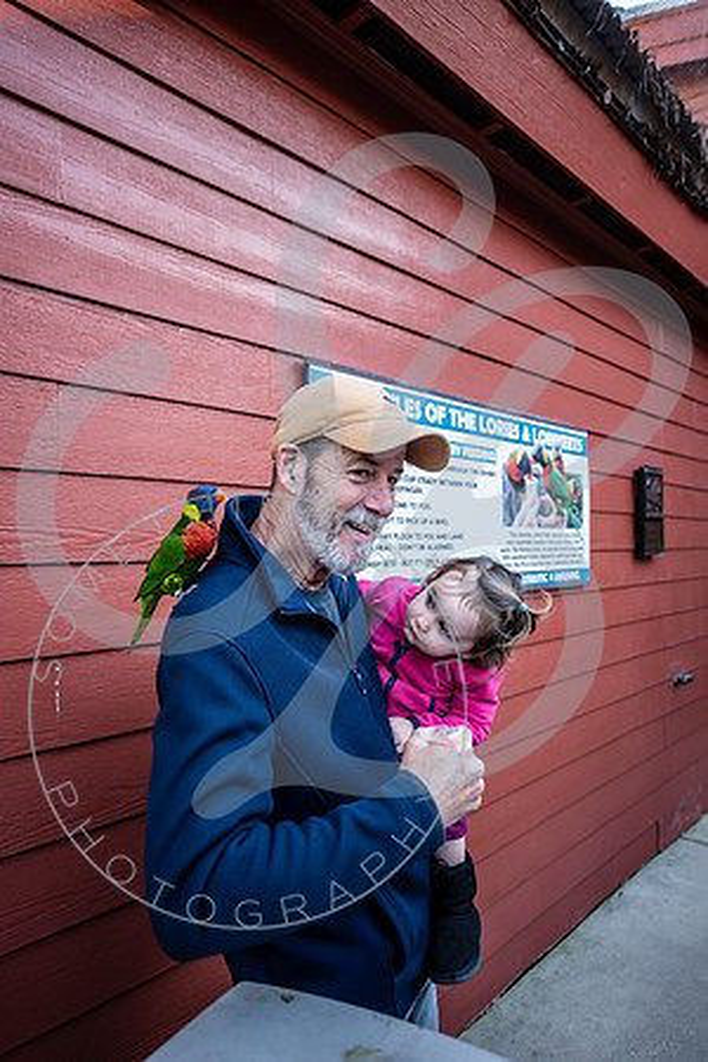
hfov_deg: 53.1
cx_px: 354
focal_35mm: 24
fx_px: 708
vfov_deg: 73.7
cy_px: 531
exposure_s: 1/250
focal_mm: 24
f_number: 2.8
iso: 500
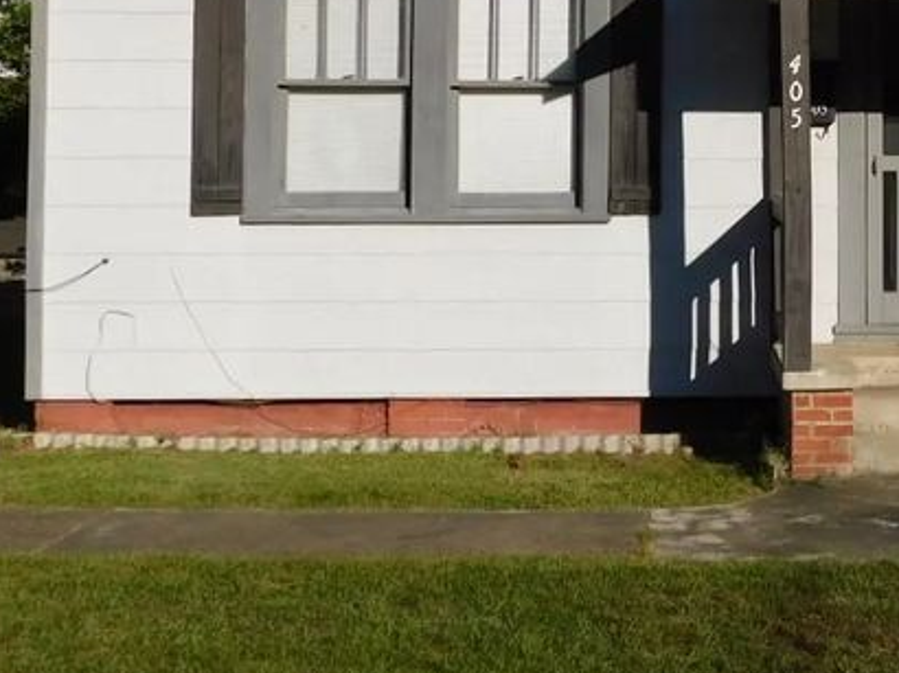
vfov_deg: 19.3
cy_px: 75
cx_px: 853
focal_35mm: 75
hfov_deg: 25.0
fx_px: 1947
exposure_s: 1/800
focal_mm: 5.3
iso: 125
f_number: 6.4
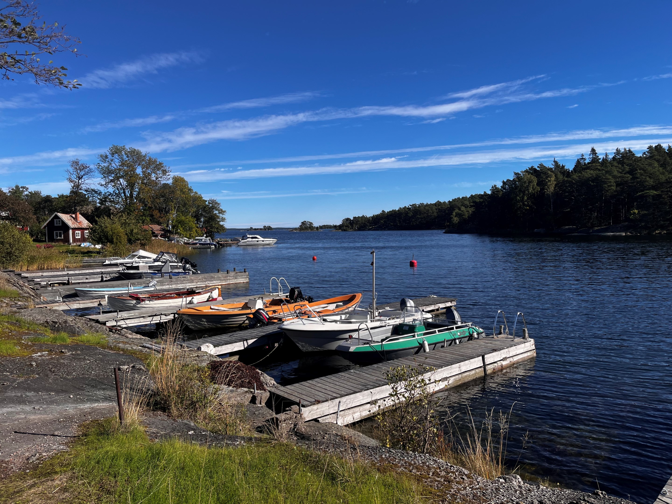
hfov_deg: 67.3
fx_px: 505
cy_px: 252
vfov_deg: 53.1
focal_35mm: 26
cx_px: 336
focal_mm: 5.1
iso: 50
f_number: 1.6
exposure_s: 1/3745
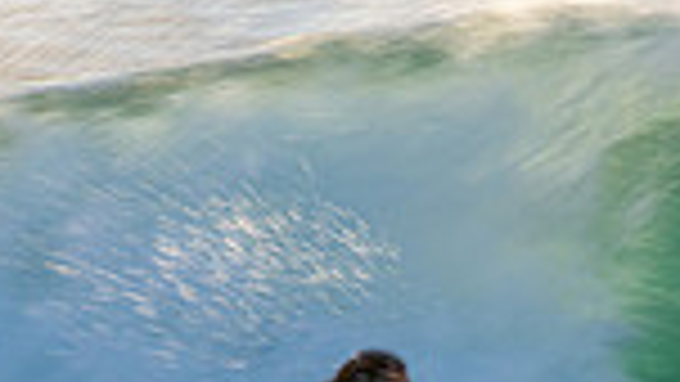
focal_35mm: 3017
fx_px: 54409
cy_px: 501
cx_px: 414
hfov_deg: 0.7
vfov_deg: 0.4
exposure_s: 1/60
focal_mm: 500
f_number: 11
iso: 100
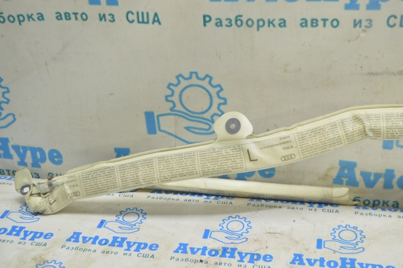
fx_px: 570
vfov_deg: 26.4
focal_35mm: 51
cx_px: 202
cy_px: 134
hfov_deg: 38.9
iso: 400
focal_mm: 34
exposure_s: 1/20
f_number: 5.6
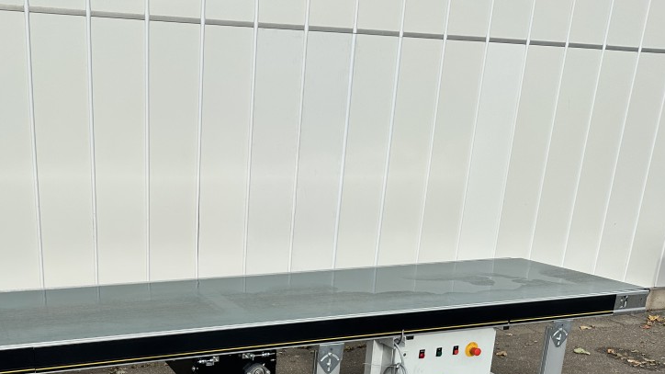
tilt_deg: -17.0
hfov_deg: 52.5
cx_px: 198
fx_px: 652
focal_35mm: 37
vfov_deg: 30.5
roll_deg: -0.4
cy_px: 338
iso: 80
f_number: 1.78
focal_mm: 6.86
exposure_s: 1/1916
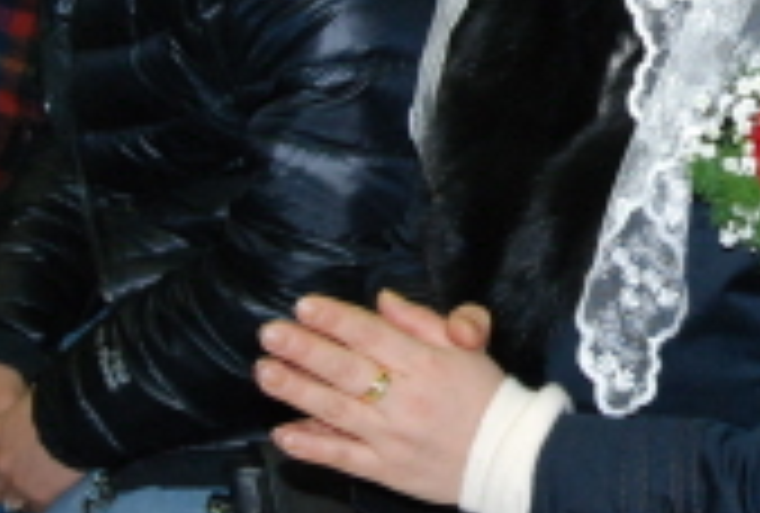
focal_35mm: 149
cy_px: 106
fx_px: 3157
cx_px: 818
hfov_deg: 13.5
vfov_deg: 9.3
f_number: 5
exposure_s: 1/60
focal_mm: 28
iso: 800
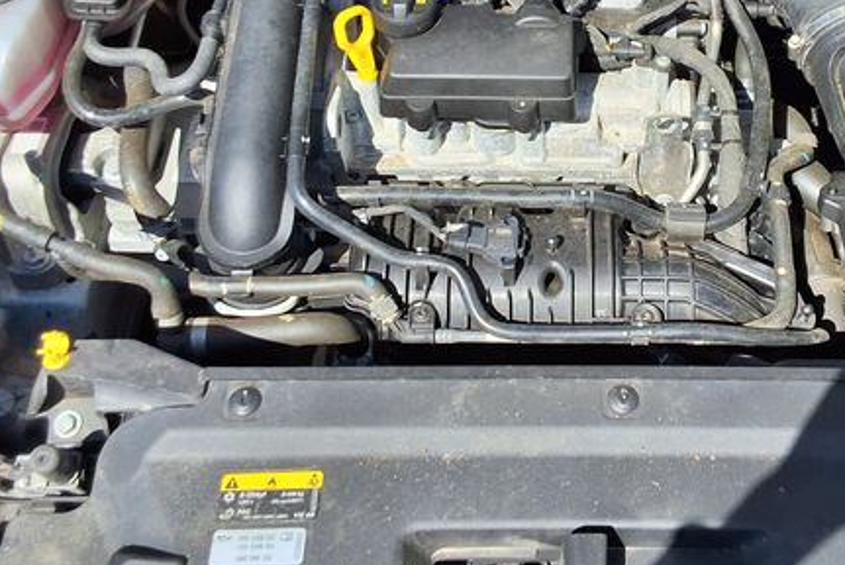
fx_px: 1268
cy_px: 112
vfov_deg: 24.7
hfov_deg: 36.4
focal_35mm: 54
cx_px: 574
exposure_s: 1/1374
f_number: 1.9
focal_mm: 2.91
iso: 32
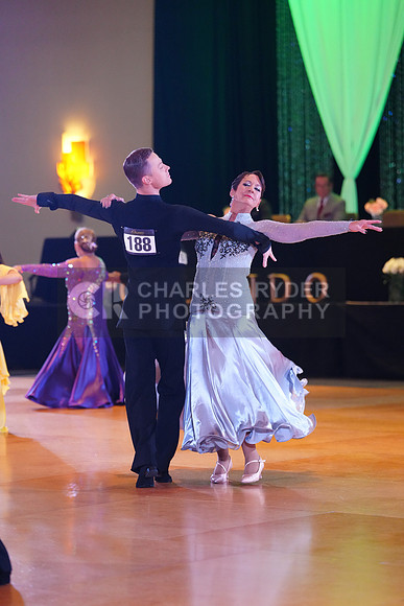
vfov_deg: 15.9
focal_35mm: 129
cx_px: 202
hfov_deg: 10.6
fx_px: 2170
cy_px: 303
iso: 5000
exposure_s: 1/400
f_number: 2.8
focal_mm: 129
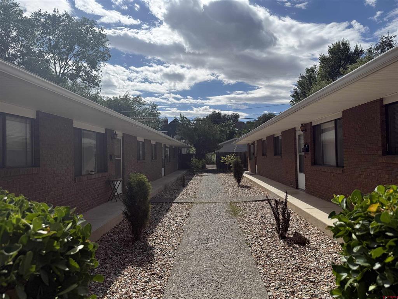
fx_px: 276
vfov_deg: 56.8
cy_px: 150
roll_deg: +1.0
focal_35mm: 24
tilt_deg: +4.9
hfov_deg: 71.6
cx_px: 199
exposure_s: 1/10309
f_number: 1.78
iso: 80
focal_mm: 6.76
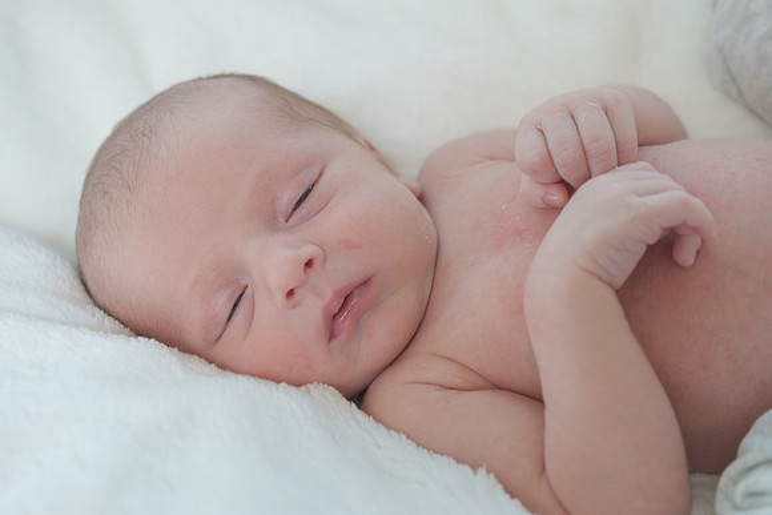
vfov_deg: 27.0
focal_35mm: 50
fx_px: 1072
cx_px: 386
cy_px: 258
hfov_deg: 39.6
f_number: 4
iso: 800
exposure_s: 1/160
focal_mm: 33.2
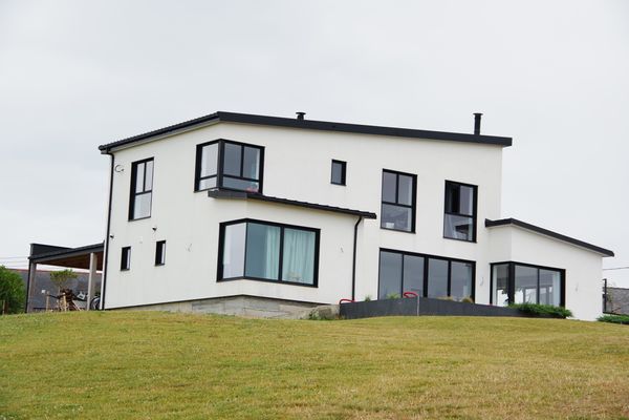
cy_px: 210
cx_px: 314
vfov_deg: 17.3
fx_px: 1380
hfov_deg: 25.7
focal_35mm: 79
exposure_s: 1/200
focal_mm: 53
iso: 100
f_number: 6.3
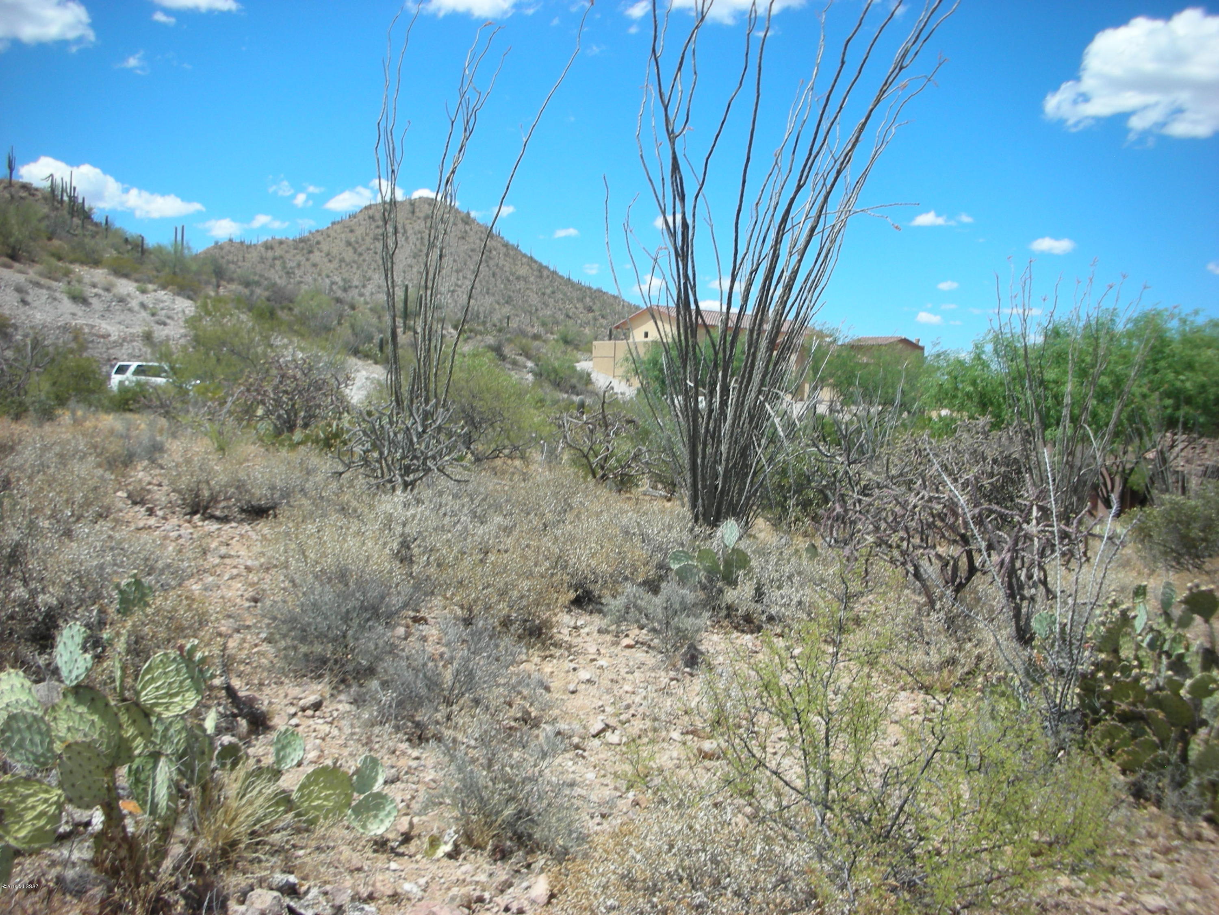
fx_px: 1233
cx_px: 610
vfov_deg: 40.7
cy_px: 458
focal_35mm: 35
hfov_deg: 52.6
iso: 50
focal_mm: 5.8
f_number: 8.5
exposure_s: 1/89
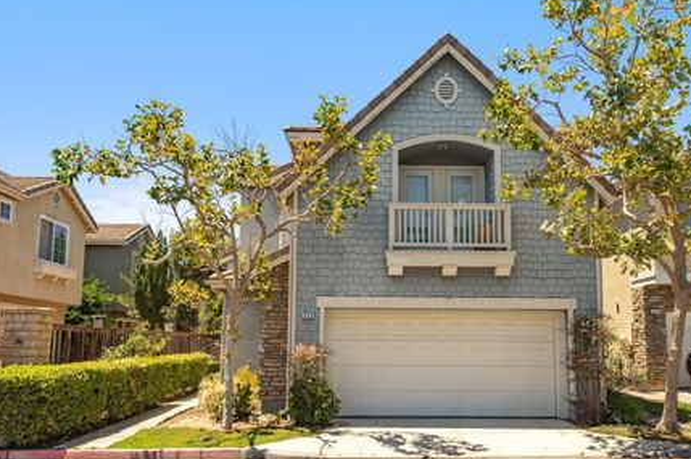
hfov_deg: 65.5
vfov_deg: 46.2
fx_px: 537
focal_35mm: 28
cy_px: 250
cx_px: 370
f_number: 9
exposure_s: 1/320
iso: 200
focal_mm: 24
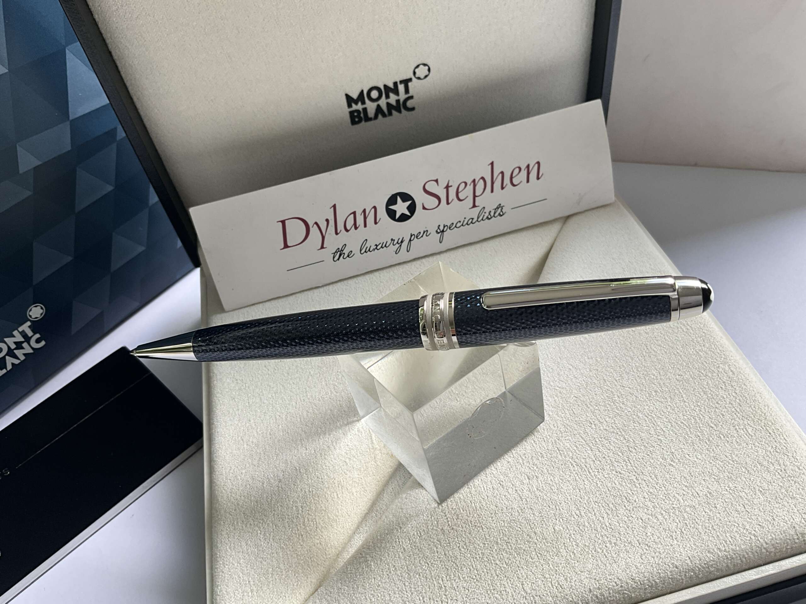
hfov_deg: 61.7
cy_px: 302
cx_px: 403
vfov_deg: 48.2
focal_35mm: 29
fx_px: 675
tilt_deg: -45.8
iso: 20
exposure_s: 1/122
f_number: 1.8
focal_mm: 3
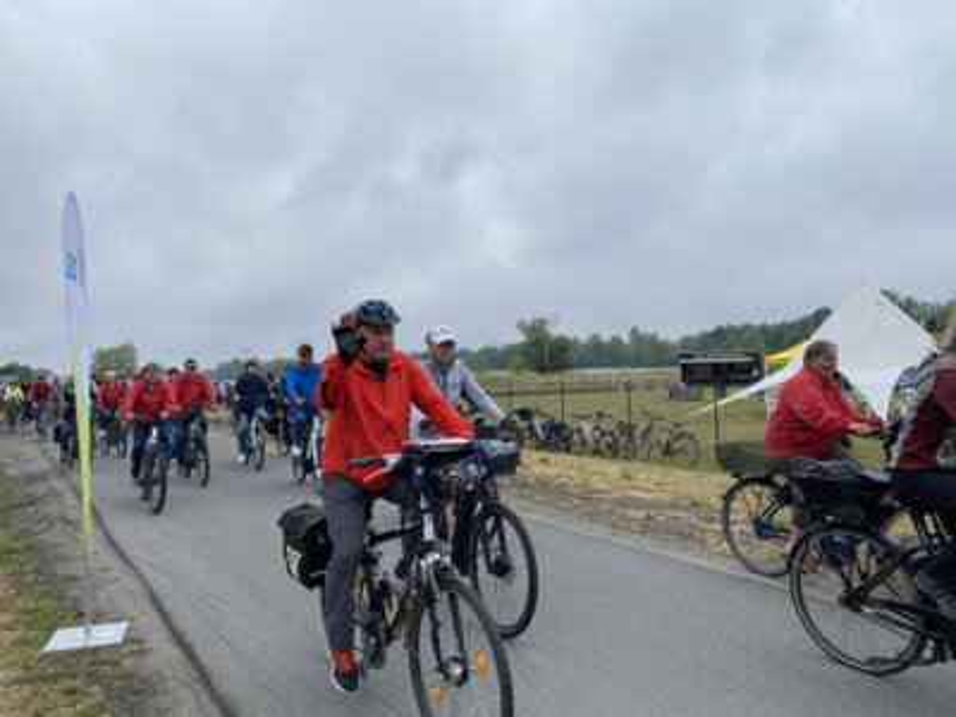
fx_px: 718
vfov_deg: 53.1
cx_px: 478
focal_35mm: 26
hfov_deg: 67.3
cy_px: 358
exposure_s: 1/1838
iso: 32
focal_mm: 4.2
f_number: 1.8
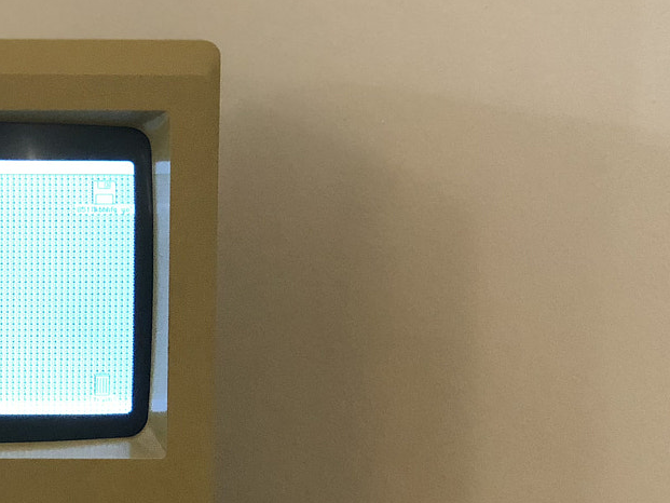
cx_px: -37
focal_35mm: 134
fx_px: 2594
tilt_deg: -13.6
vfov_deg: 11.0
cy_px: 471
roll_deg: +0.8
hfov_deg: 14.4
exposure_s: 1/25
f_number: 2.4
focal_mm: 6
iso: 125
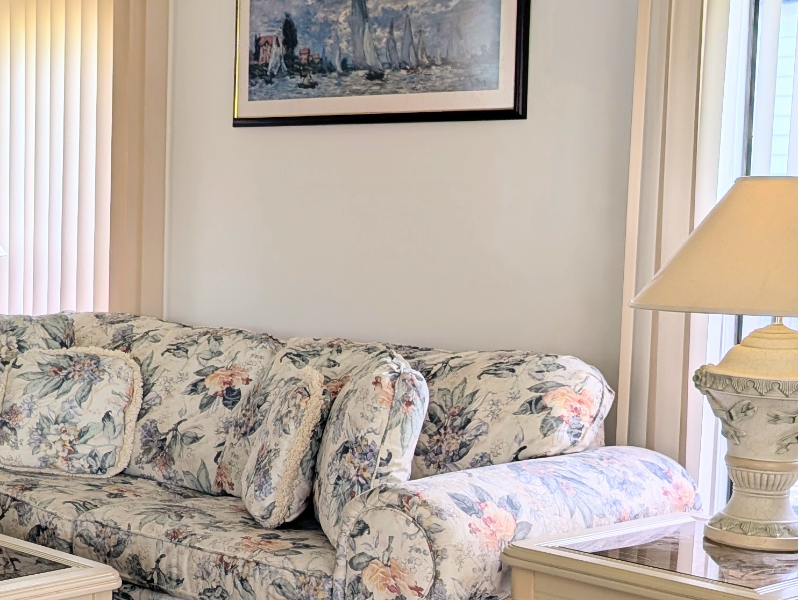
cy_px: 366
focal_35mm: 66
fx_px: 1523
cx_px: 68
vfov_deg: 22.3
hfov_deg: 28.2
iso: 20
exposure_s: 1/110
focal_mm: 6.9
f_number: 1.68
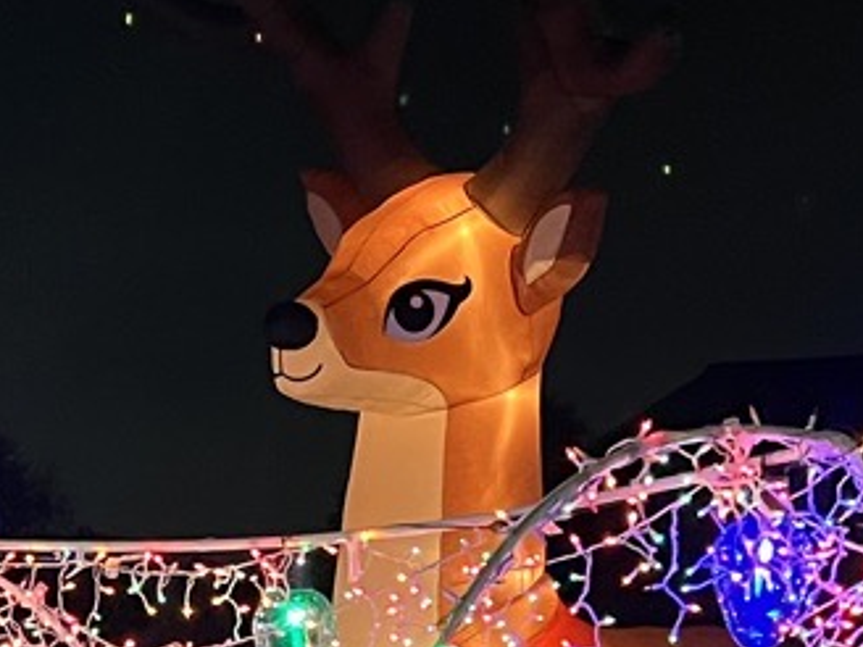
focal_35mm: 119
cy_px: 827
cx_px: 176
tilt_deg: +1.2
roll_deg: -2.6
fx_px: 2967
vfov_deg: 12.1
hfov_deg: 16.4
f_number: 1.5
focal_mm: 5.7
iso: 500
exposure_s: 1/30
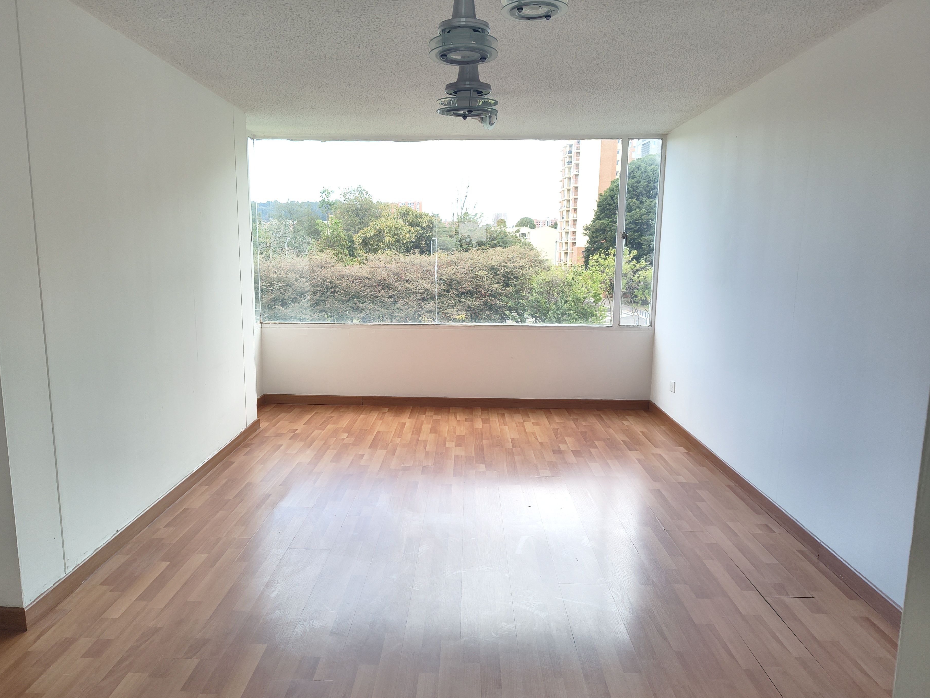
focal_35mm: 27
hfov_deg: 65.2
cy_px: 366
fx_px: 725
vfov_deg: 51.3
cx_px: 419
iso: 100
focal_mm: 5.56
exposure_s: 1/235
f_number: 1.8
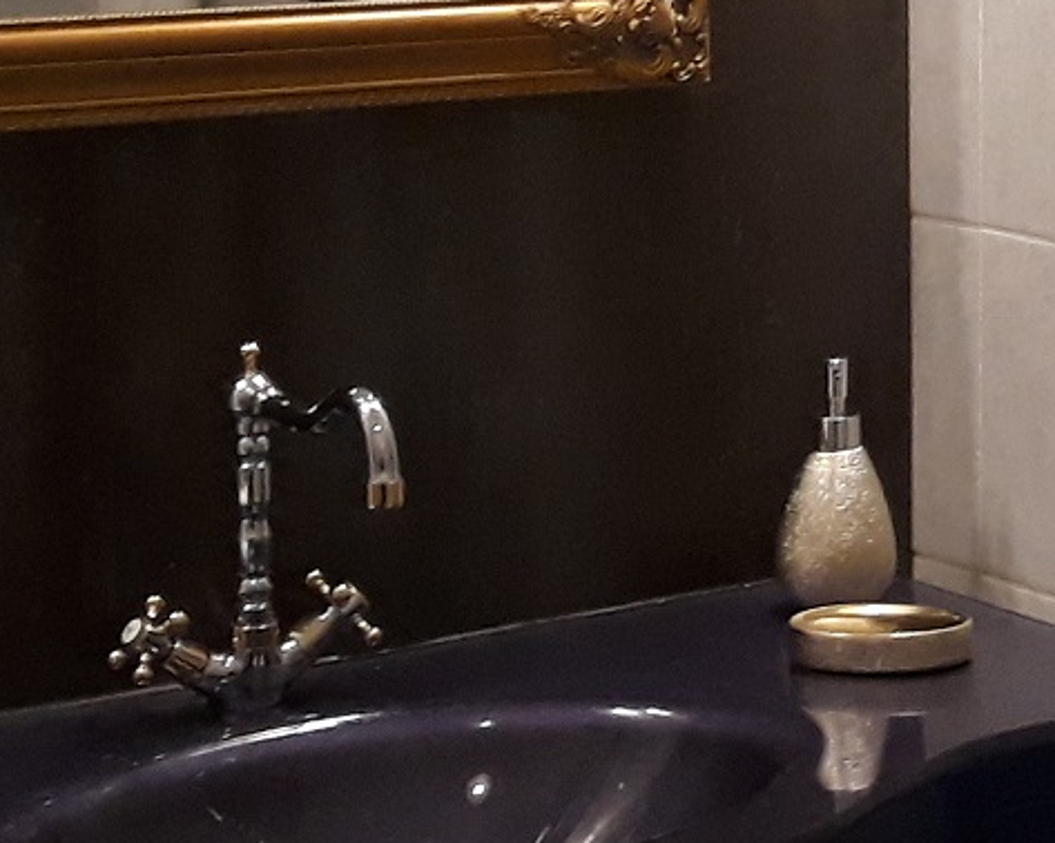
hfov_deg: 16.0
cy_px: 91
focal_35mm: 115
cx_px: 1327
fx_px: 3589
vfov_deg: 13.3
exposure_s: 1/33
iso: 200
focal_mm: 3.71
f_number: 1.7
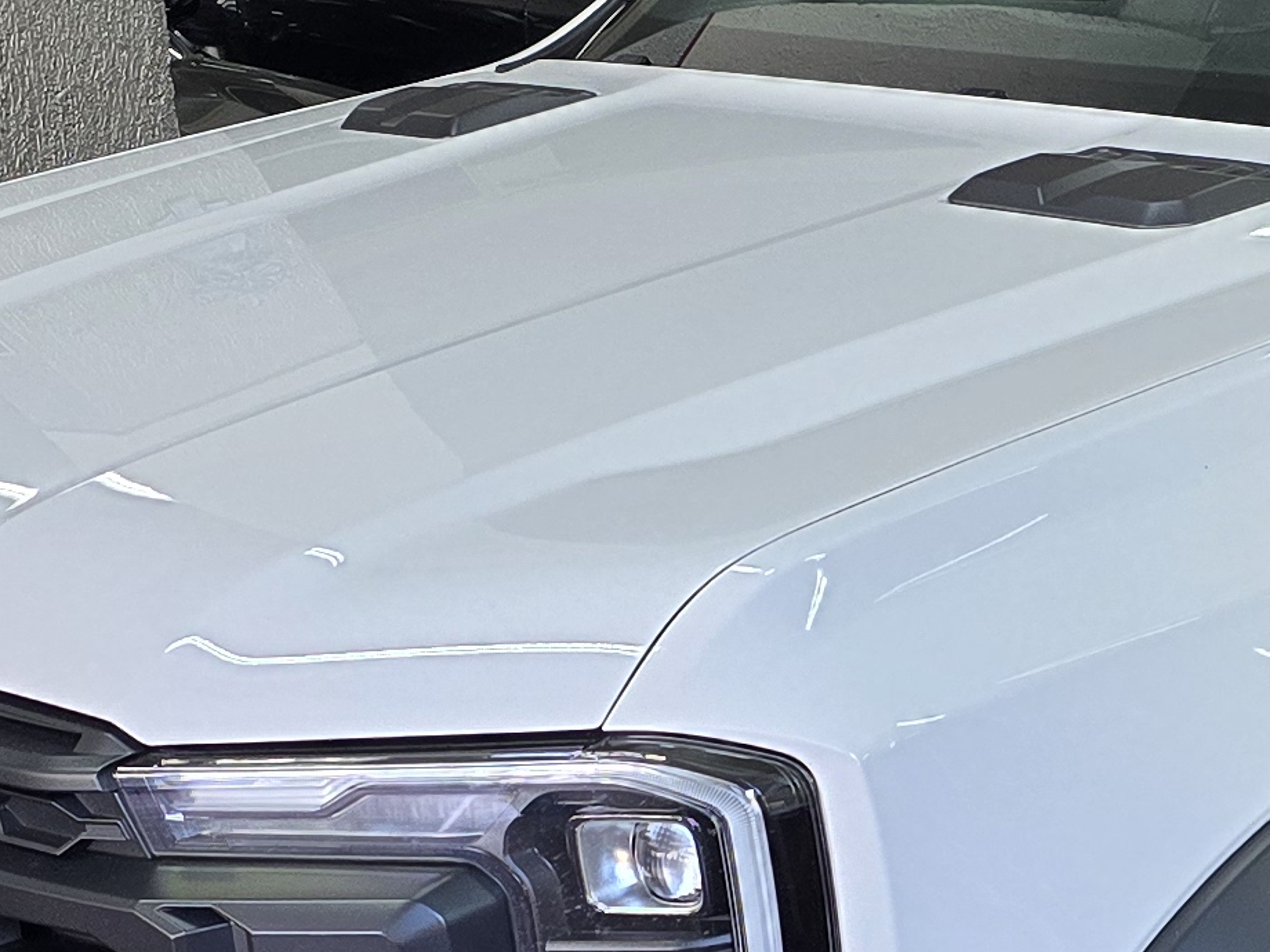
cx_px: 1415
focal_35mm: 100
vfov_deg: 14.6
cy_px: 854
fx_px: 3669
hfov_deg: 18.8
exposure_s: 1/100
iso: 200
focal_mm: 6.3
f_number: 1.7
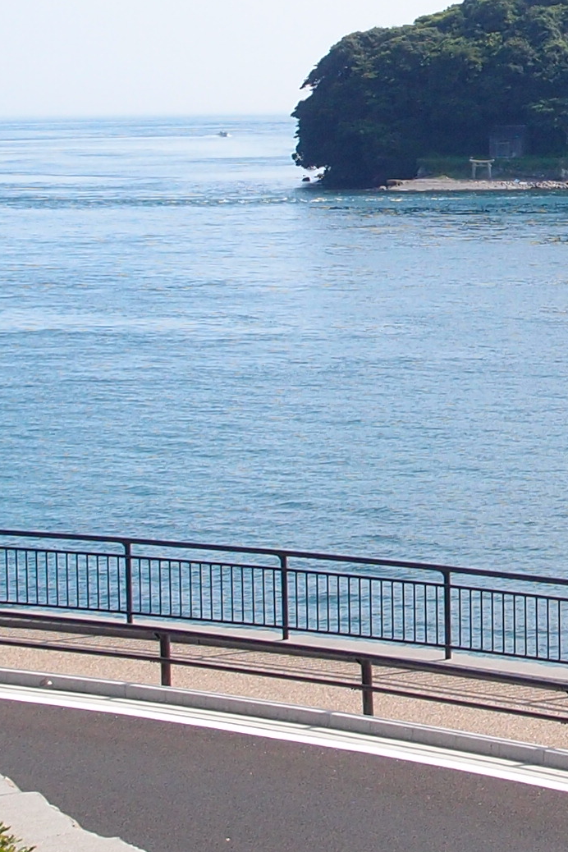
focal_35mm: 117
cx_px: 731
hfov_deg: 11.4
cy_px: 166
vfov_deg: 17.3
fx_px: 2769
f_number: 3.5
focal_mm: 6.87
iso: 100
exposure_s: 1/800
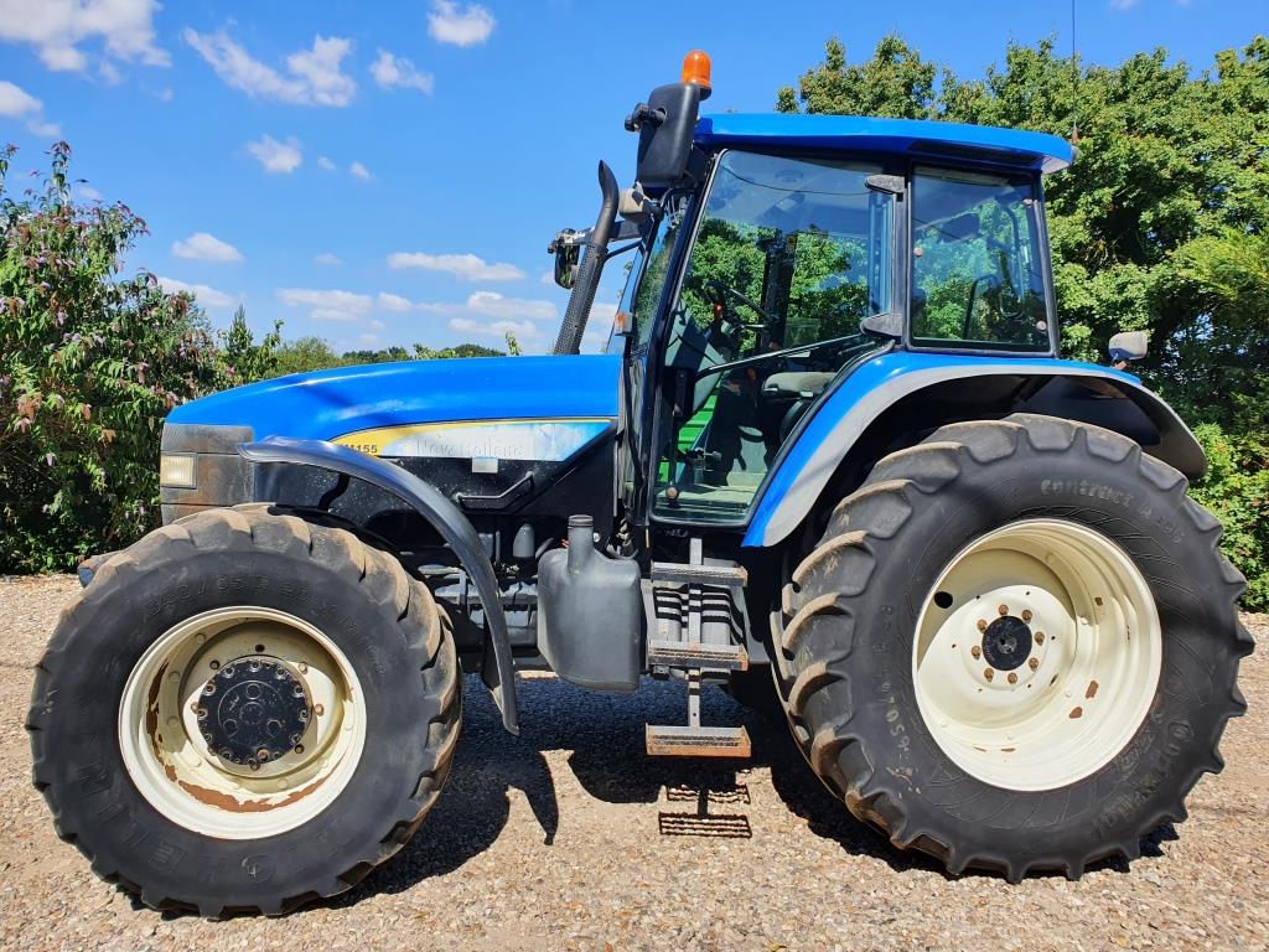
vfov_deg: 53.1
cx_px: 634
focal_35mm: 26
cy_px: 476
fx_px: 953
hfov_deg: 67.3
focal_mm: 4.32
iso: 50
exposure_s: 1/1292
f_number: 2.4
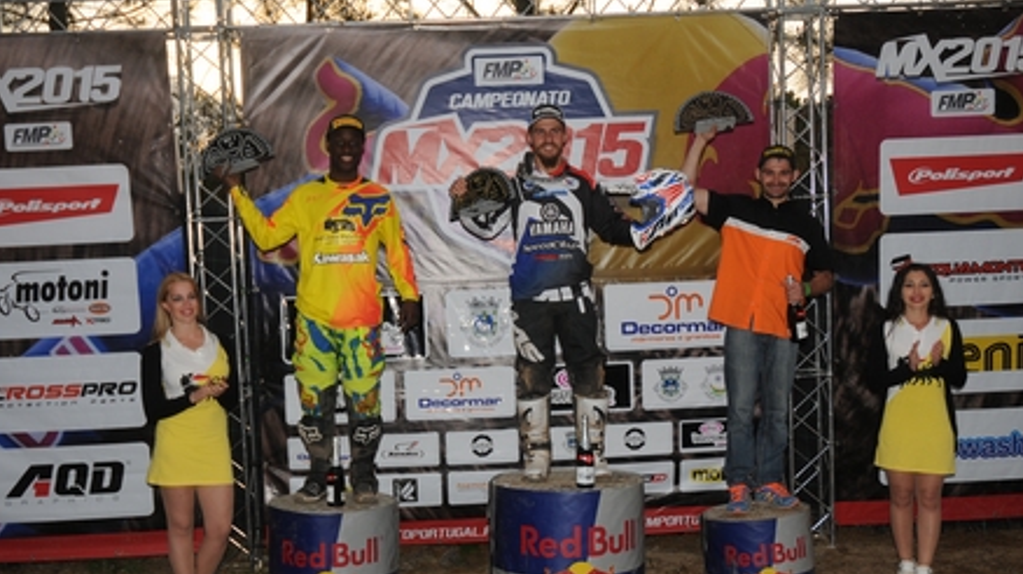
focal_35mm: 44
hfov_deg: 46.8
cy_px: 332
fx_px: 1181
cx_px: 519
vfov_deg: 27.3
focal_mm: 27
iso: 400
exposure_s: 1/160
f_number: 4.5
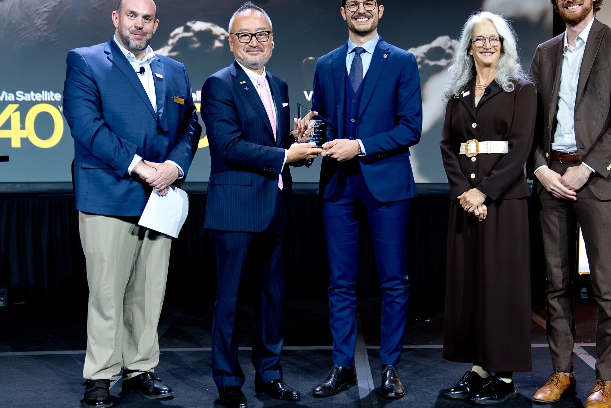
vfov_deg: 27.0
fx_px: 849
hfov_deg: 39.3
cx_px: 388
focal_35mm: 50
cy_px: 215
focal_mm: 35
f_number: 2.8
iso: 6400
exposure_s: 1/200
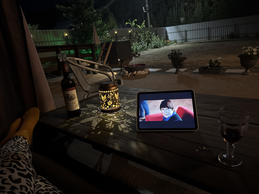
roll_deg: +6.0
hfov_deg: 71.6
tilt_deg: -16.6
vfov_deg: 56.8
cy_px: 97
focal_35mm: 24
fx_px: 180
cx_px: 130
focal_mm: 6.76
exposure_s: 1/17
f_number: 1.78
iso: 1600
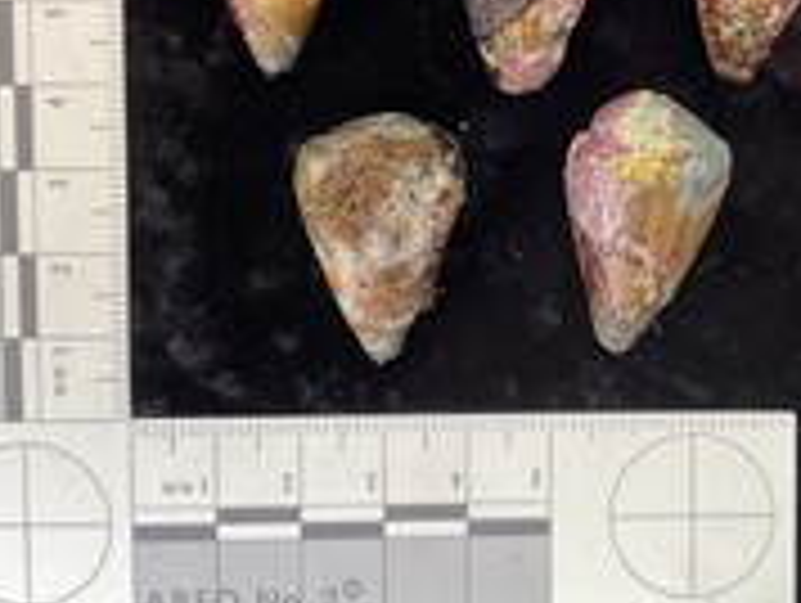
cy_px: 124
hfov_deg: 33.2
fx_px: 1321
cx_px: 590
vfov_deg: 25.3
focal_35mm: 57
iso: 64
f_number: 1.8
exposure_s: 1/60
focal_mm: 3
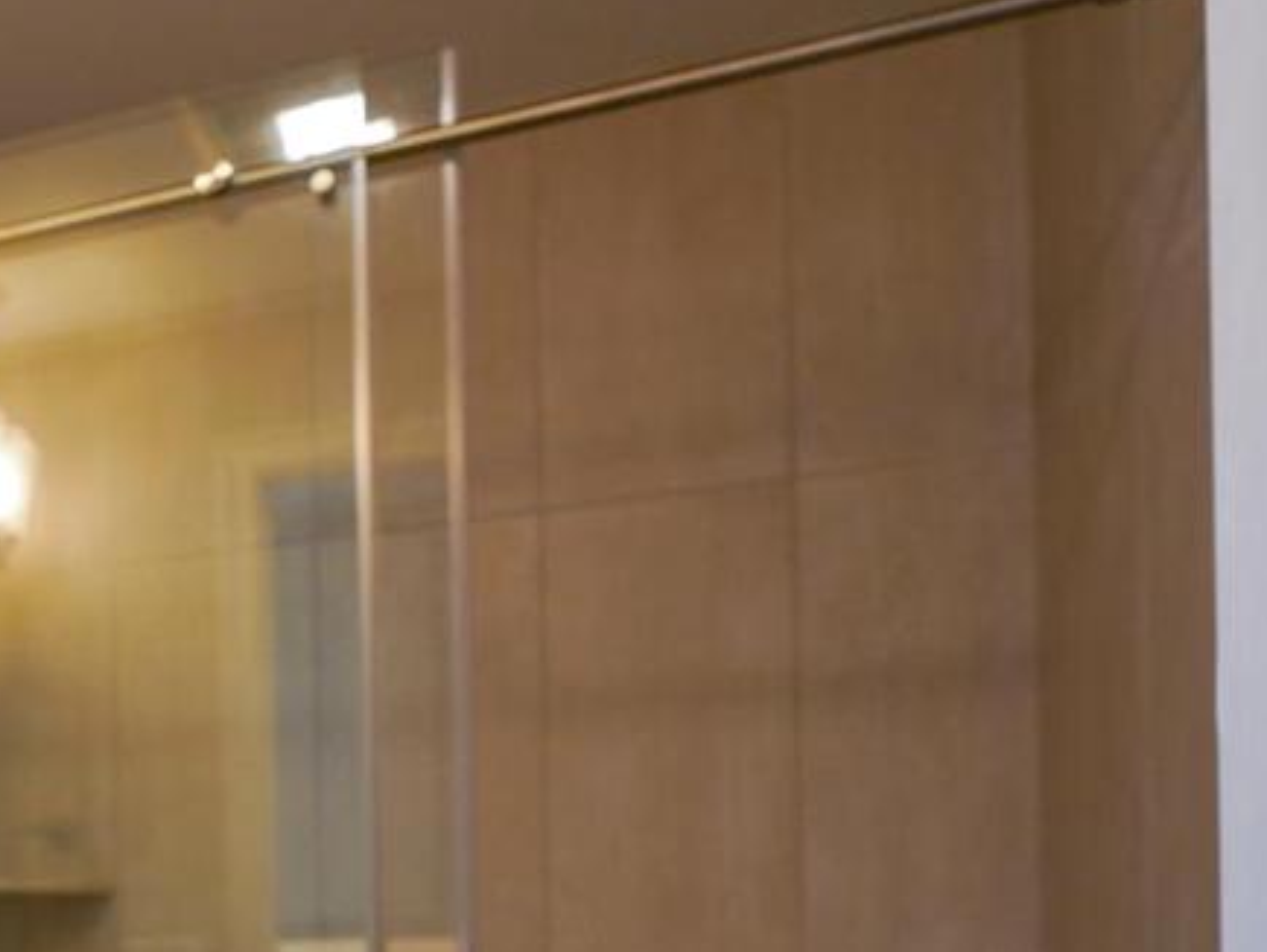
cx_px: -584
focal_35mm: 51
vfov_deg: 26.6
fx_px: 1868
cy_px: 1013
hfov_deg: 27.4
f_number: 4
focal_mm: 16
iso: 400
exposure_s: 1/160
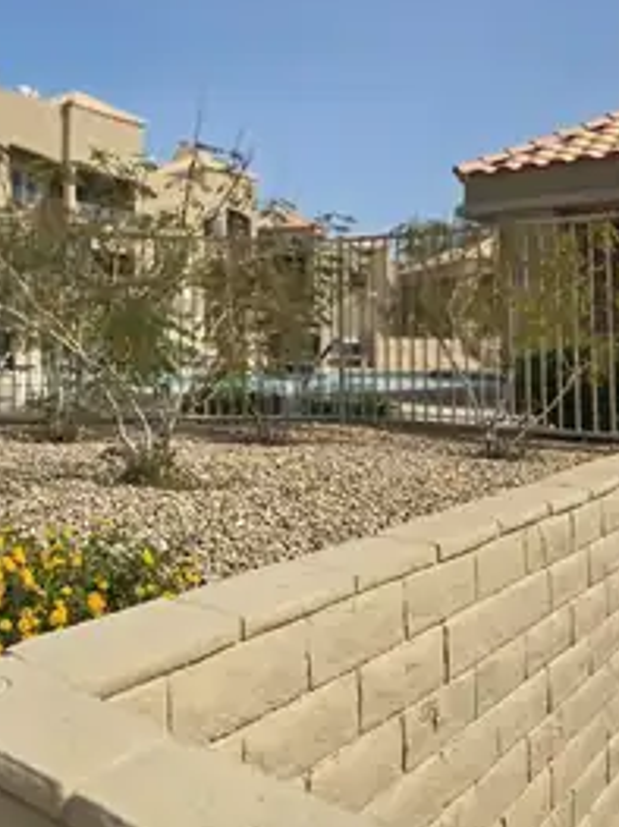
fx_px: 835
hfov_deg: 39.6
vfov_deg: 51.8
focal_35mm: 35
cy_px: 286
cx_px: 157
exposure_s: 1/1318
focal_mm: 6.3
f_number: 1.7
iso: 12
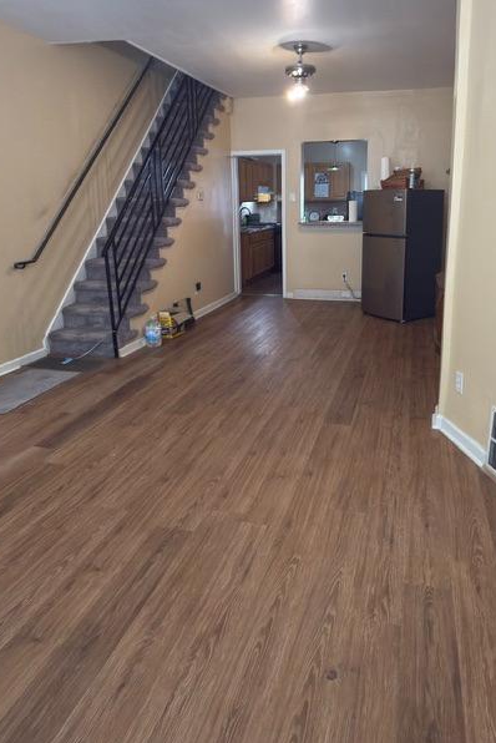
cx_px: 303
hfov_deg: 50.9
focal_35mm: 25
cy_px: 298
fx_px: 516
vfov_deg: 70.8
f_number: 2.2
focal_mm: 2.22
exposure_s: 1/30
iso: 125
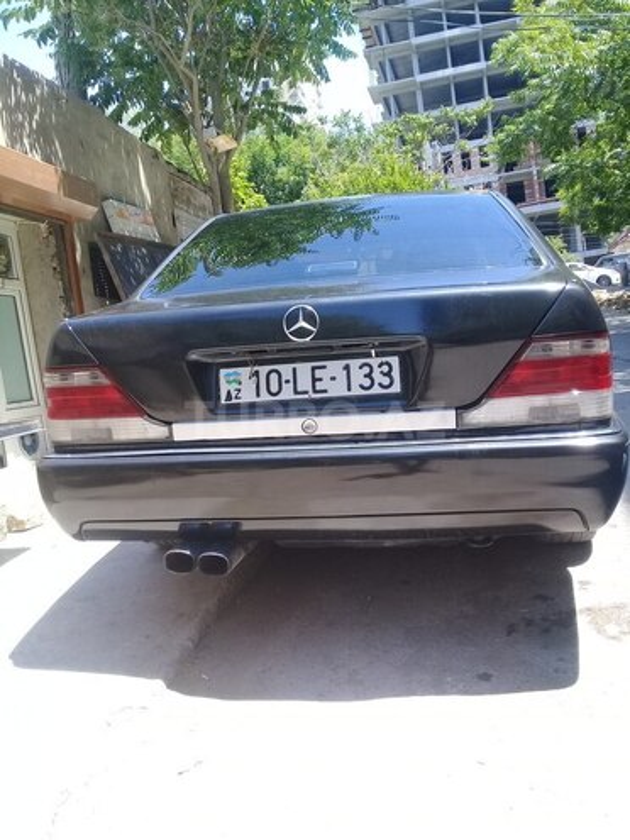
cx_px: 315
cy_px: 420
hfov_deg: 45.4
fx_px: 752
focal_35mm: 31
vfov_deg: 58.4
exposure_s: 1/300
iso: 50
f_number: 2.2
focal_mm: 3.3
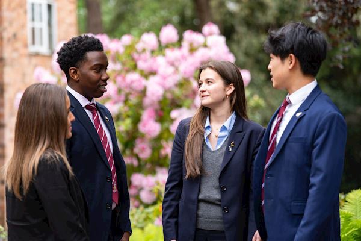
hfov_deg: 17.9
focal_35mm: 114
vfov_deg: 12.0
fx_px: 1143
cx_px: 180
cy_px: 120
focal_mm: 114
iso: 200
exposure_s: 1/200
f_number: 2.8
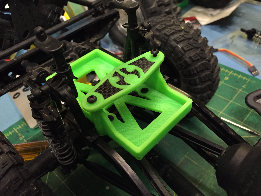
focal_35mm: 29
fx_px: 219
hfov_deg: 61.7
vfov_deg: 48.2
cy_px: 98
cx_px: 130
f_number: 2.2
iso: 250
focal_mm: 4.15
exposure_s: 1/20
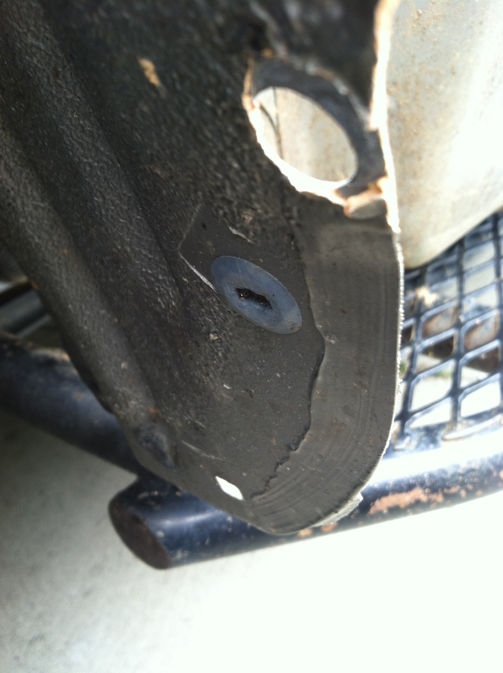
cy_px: 336
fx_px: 680
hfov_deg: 40.6
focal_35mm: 35
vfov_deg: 52.7
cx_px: 252
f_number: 2.8
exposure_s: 1/30
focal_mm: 3.85
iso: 80
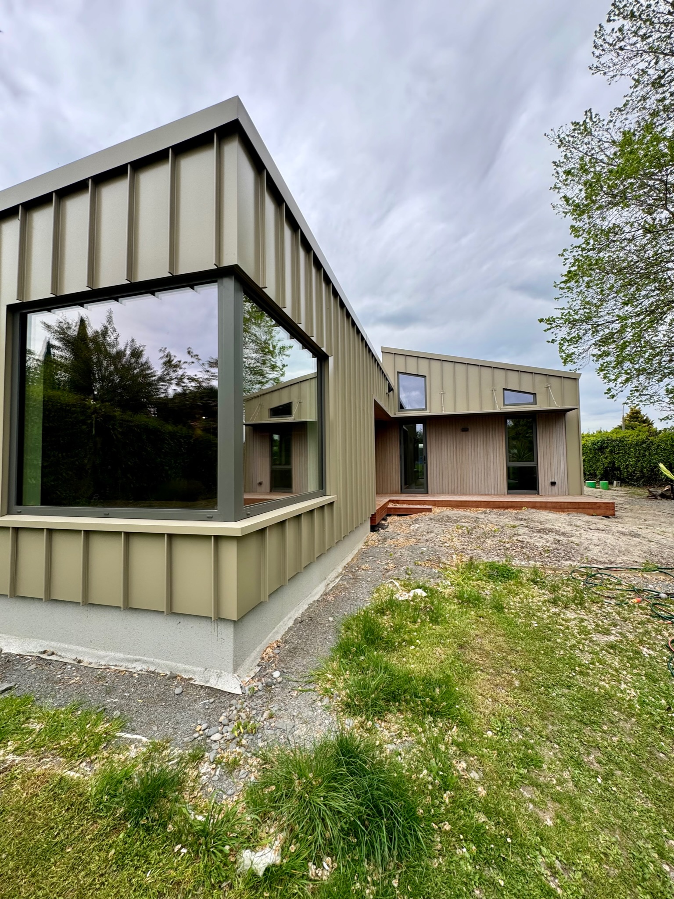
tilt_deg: +5.1
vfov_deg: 102.1
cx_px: 337
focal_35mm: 14
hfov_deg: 85.7
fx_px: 364
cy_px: 450
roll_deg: -0.3
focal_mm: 2.22
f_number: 2.2
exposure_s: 1/294
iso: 40
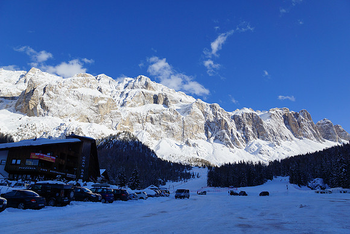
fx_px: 233
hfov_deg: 73.7
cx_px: 175
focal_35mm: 24
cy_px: 117
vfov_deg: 53.2
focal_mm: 16
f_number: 8
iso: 100
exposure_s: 1/500
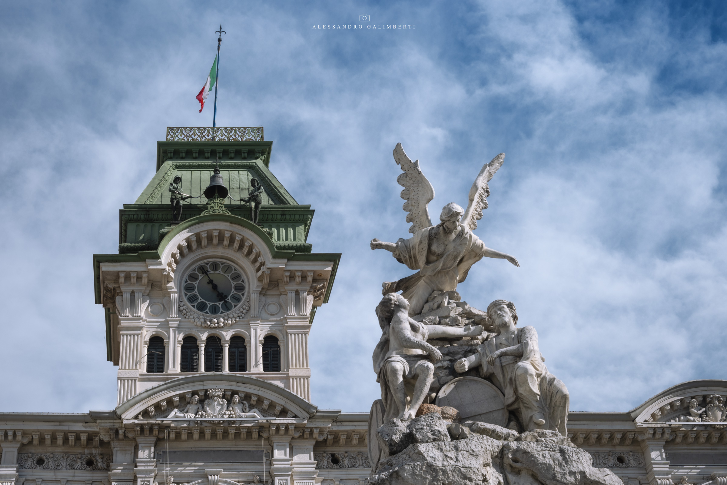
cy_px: 242
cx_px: 364
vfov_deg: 27.7
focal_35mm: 49
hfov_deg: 40.5
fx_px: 984
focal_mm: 32.5
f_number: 11
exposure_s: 1/320
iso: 100
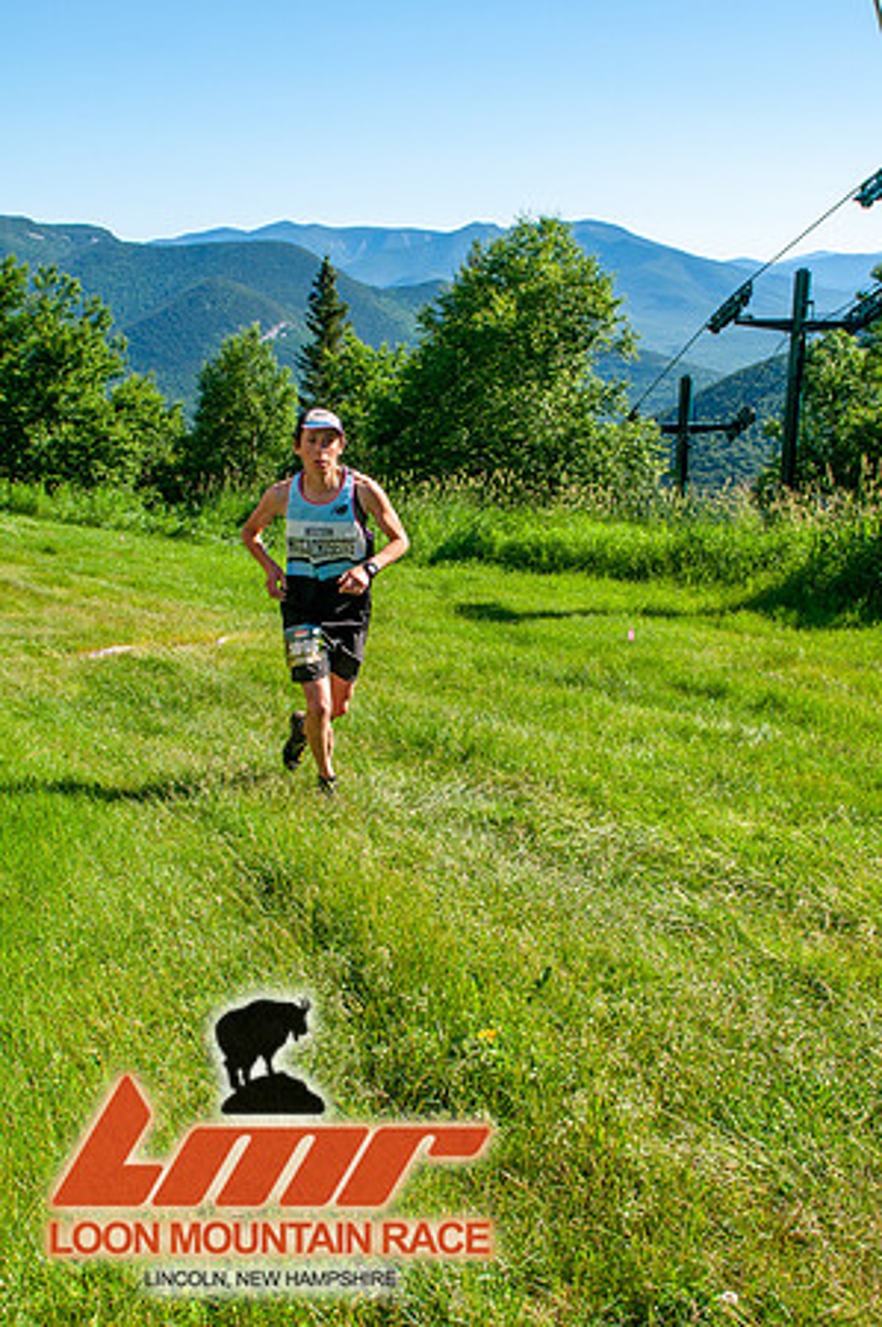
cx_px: 441
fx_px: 1326
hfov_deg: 36.8
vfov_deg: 53.2
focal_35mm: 36
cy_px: 664
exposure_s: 1/400
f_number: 8
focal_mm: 24
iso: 200
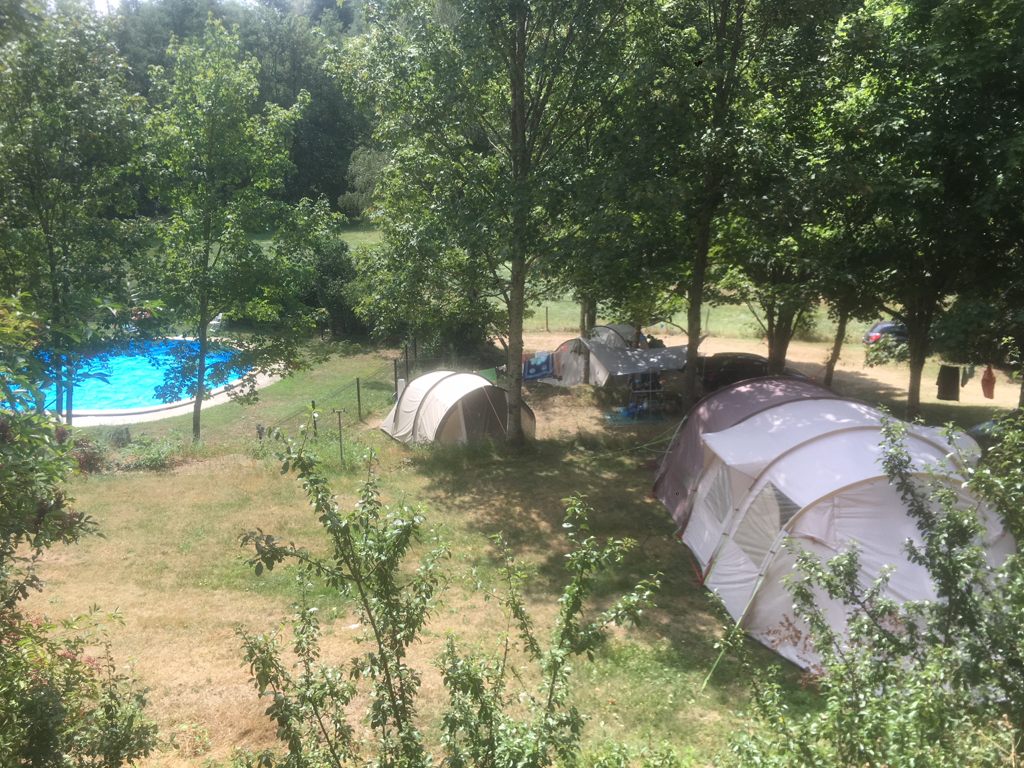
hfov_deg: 61.7
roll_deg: -0.1
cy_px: 384
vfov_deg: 48.2
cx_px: 512
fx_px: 858
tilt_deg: -16.8
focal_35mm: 29
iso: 25
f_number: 2.2
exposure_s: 1/545
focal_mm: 4.15
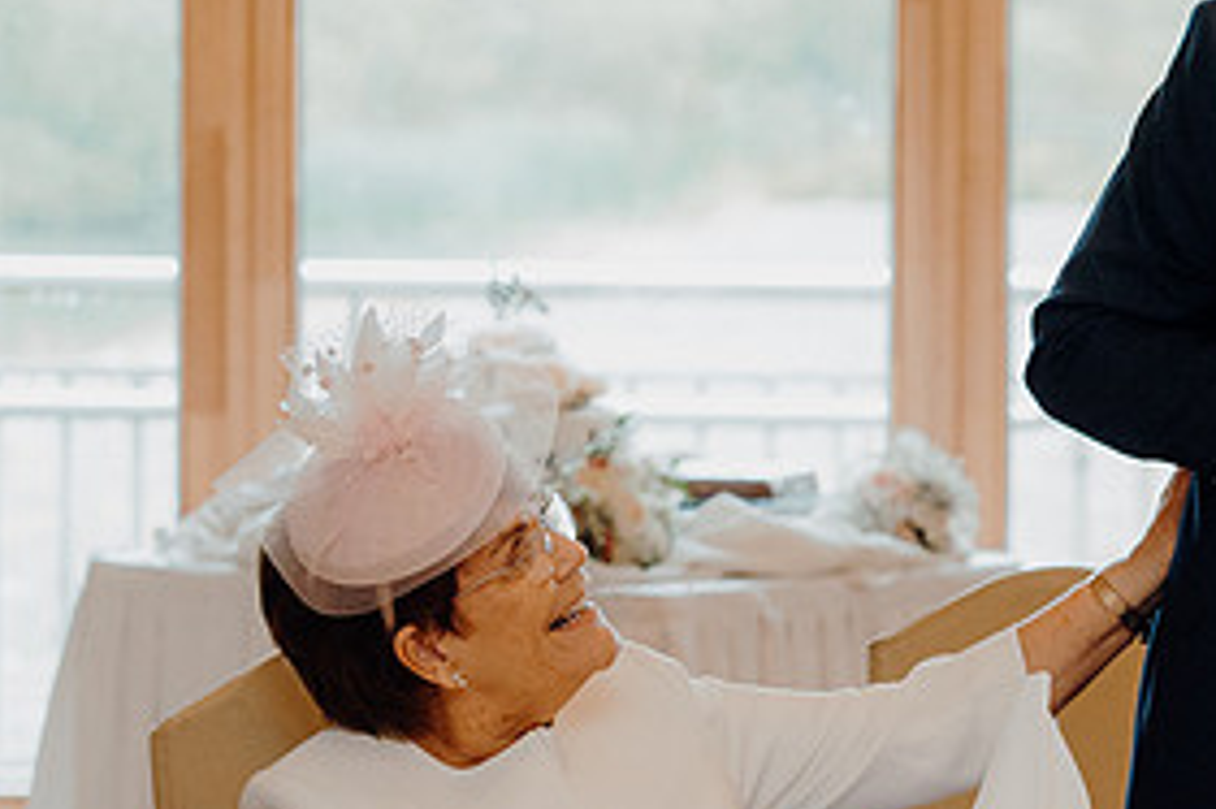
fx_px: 7325
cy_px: 604
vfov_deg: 6.3
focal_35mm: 217
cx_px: 1251
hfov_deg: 9.4
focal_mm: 70
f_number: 2.8
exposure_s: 1/200
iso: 1250
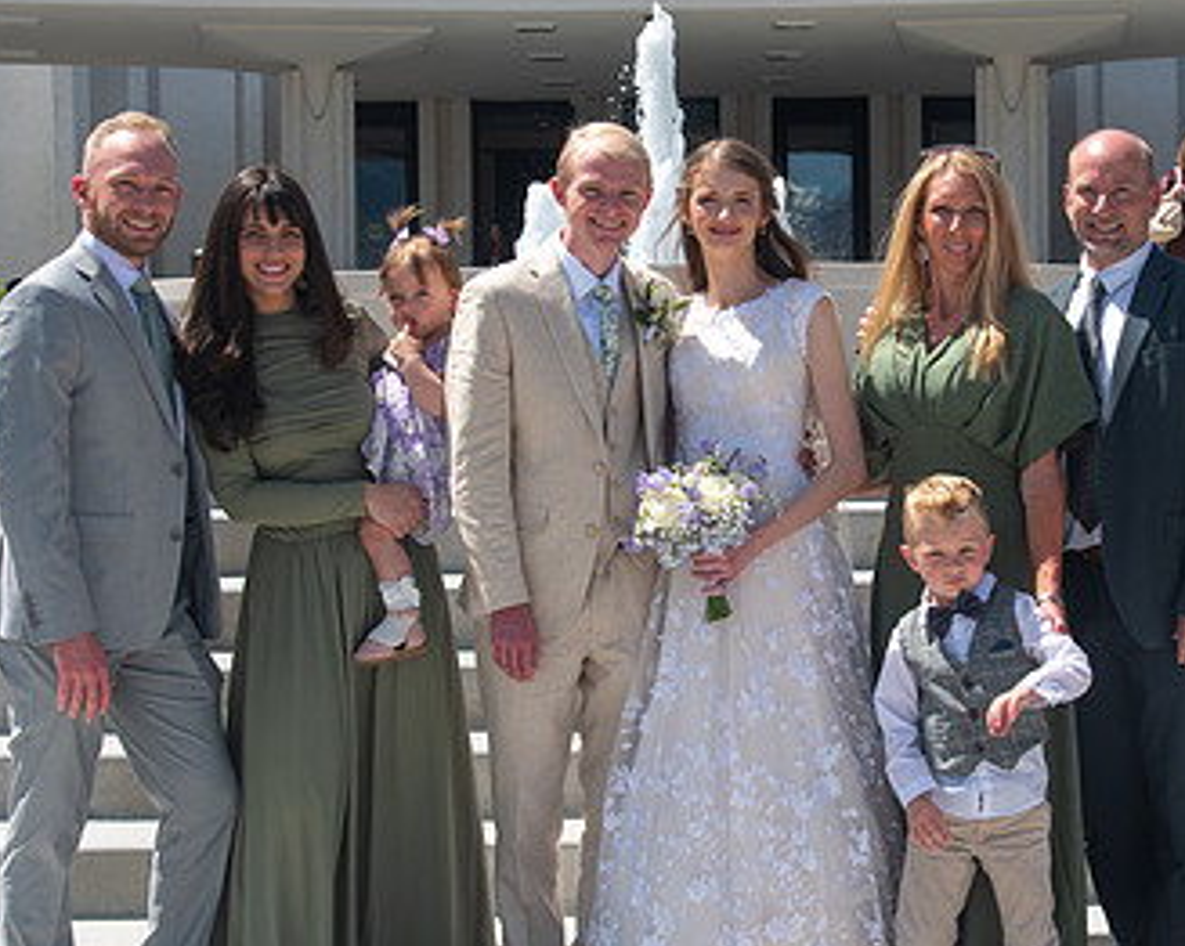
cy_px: 433
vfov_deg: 19.2
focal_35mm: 80
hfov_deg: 23.8
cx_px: 742
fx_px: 2804
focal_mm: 40
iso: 100
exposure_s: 1/250
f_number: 8
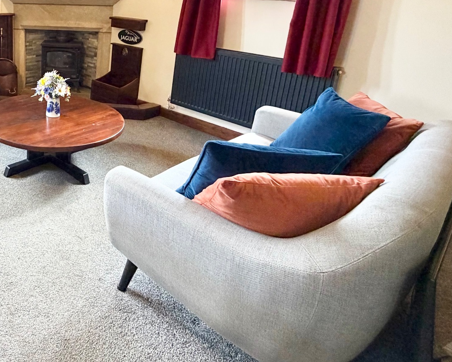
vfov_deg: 51.5
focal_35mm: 26
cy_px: 73
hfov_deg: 56.7
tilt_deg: -14.2
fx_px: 348
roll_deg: -0.8
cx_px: 43
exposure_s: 1/50
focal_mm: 2.22
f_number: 2.2
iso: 250
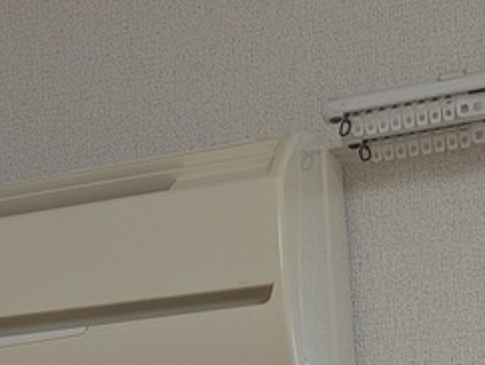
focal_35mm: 99
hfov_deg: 18.7
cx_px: -112
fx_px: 1388
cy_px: 361
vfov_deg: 14.7
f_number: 1.89
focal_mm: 5.43
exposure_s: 1/60
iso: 86
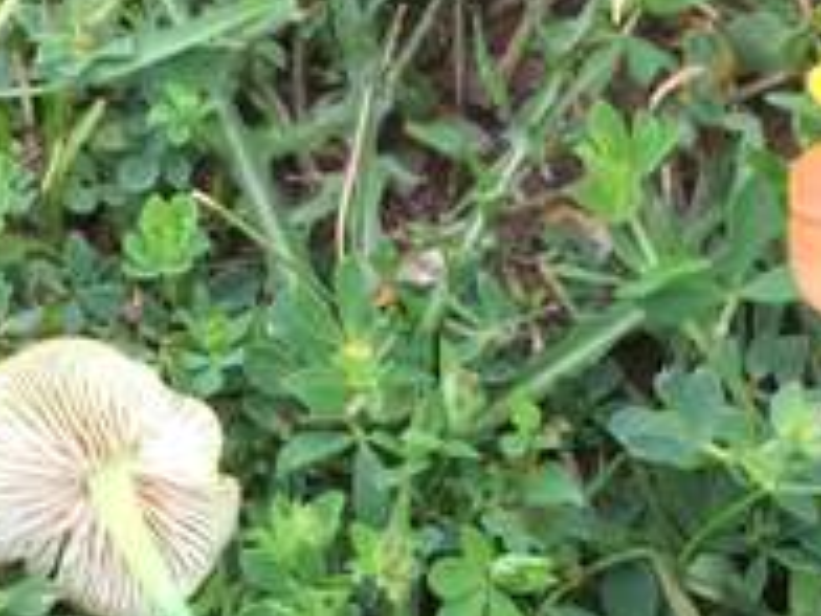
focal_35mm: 89
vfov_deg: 16.2
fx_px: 2111
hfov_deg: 22.0
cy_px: 645
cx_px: 461
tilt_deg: -70.0
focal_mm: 4.15
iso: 25
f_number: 2.2
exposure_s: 1/167
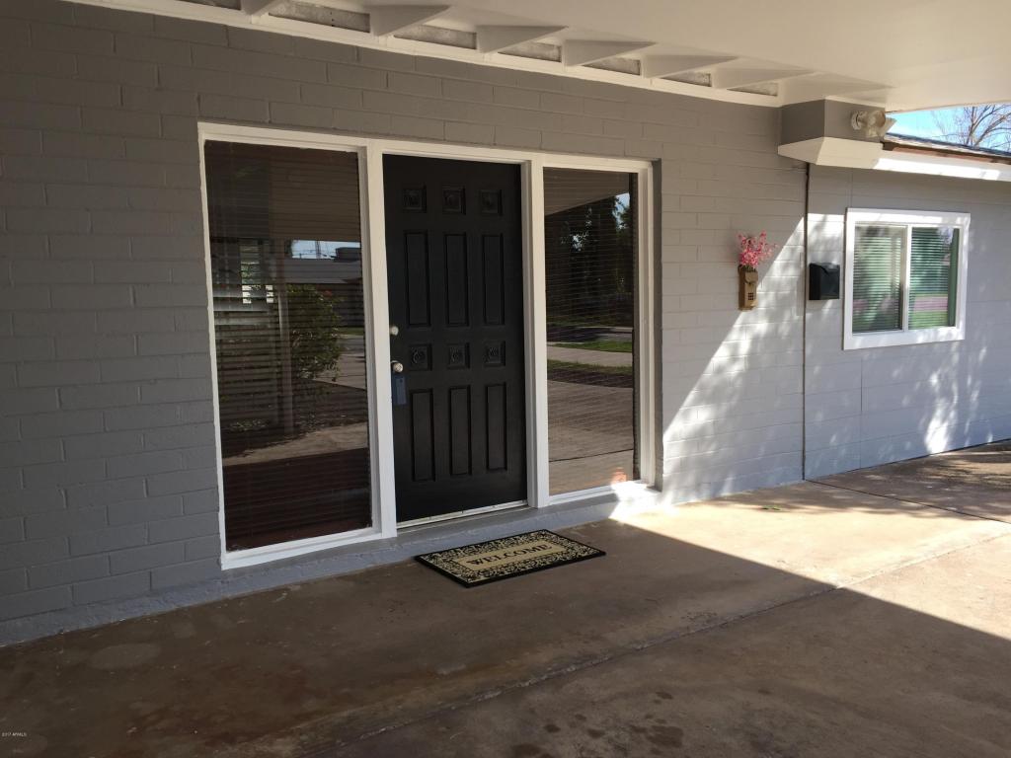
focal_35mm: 29
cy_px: 379
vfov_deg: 48.2
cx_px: 506
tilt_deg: -5.0
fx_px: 847
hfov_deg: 61.7
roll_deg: +0.8
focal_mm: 4.15
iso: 32
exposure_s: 1/590
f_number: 2.2
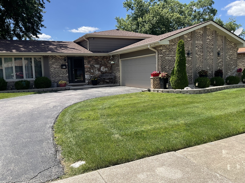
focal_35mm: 29
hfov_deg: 61.7
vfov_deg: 48.2
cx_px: 122
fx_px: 205
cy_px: 92
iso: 16
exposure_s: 1/1098
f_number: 1.8
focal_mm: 3
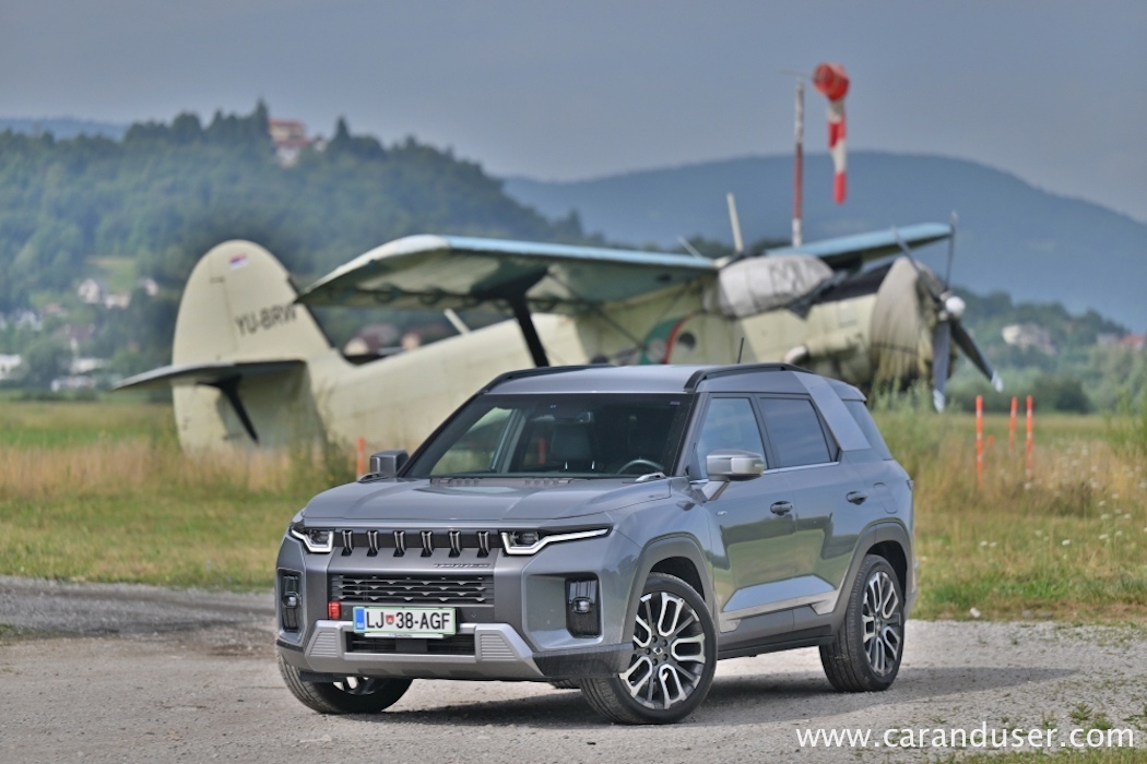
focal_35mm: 135
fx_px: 4301
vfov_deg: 10.2
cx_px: 574
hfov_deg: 15.2
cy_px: 382
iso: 640
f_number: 2.8
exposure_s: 1/10000
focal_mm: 135
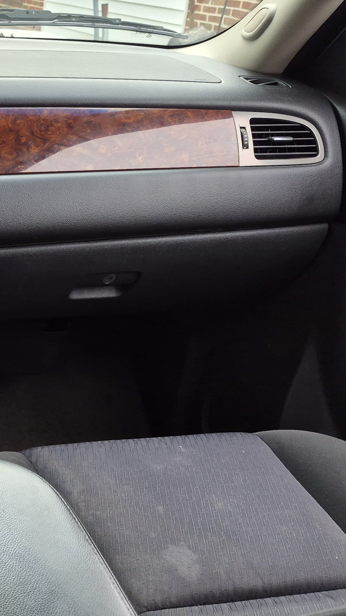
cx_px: -208
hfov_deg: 20.7
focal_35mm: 47
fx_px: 766
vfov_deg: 43.7
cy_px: 285
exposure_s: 1/598
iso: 80
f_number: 1.8
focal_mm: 5.4
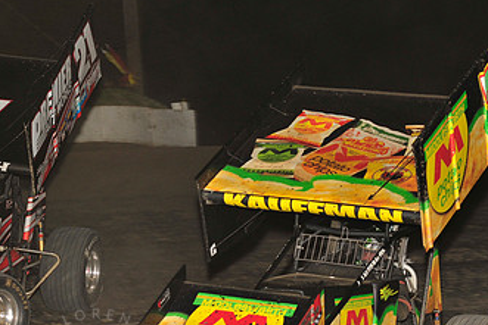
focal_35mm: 175
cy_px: 262
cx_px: 96
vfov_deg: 7.8
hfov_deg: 11.7
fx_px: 2373
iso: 640
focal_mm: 100
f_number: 6.3
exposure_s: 1/320
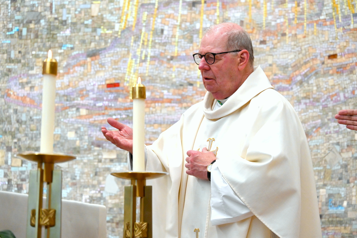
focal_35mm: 200
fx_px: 1985
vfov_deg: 6.9
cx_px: 178
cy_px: 119
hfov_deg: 10.3
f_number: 6.3
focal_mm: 200
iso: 2800
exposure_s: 1/200
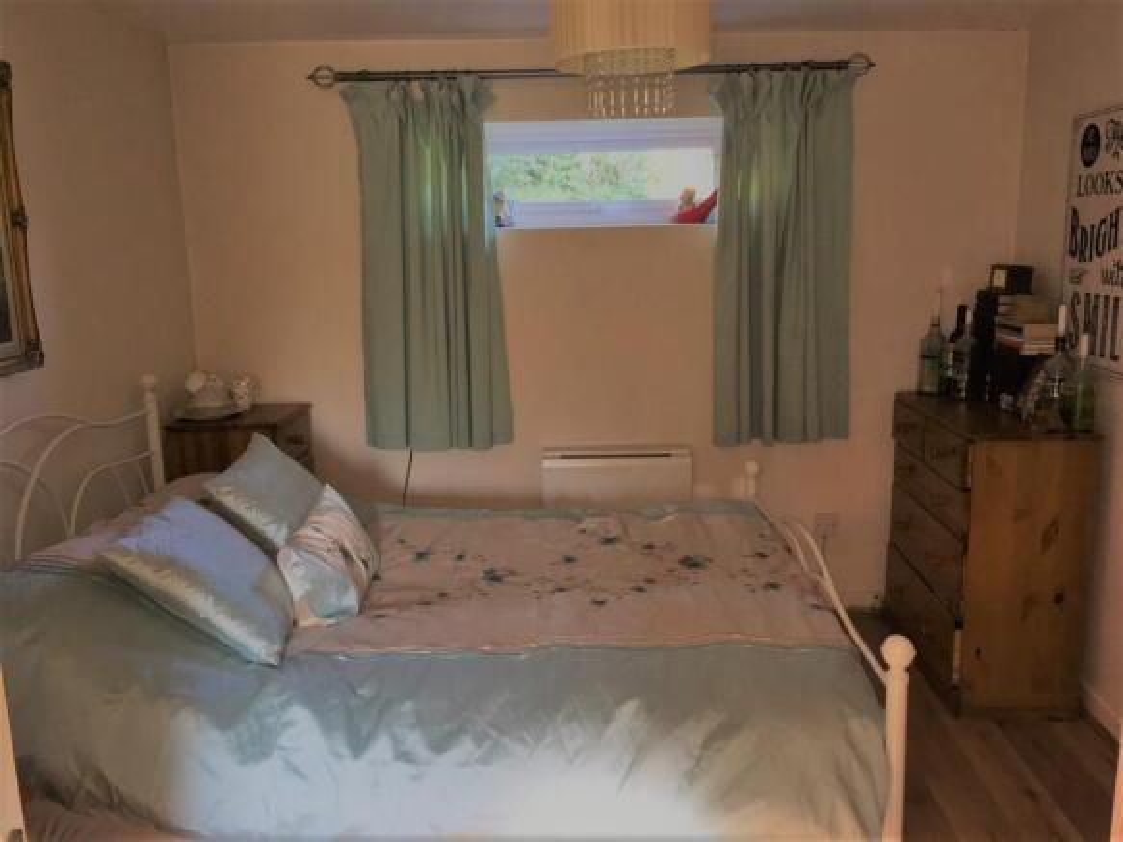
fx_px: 941
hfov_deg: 61.7
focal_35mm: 29
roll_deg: +0.5
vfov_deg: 48.2
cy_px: 421
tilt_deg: -11.4
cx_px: 562
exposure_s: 1/33
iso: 50
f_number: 2.2
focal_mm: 4.15
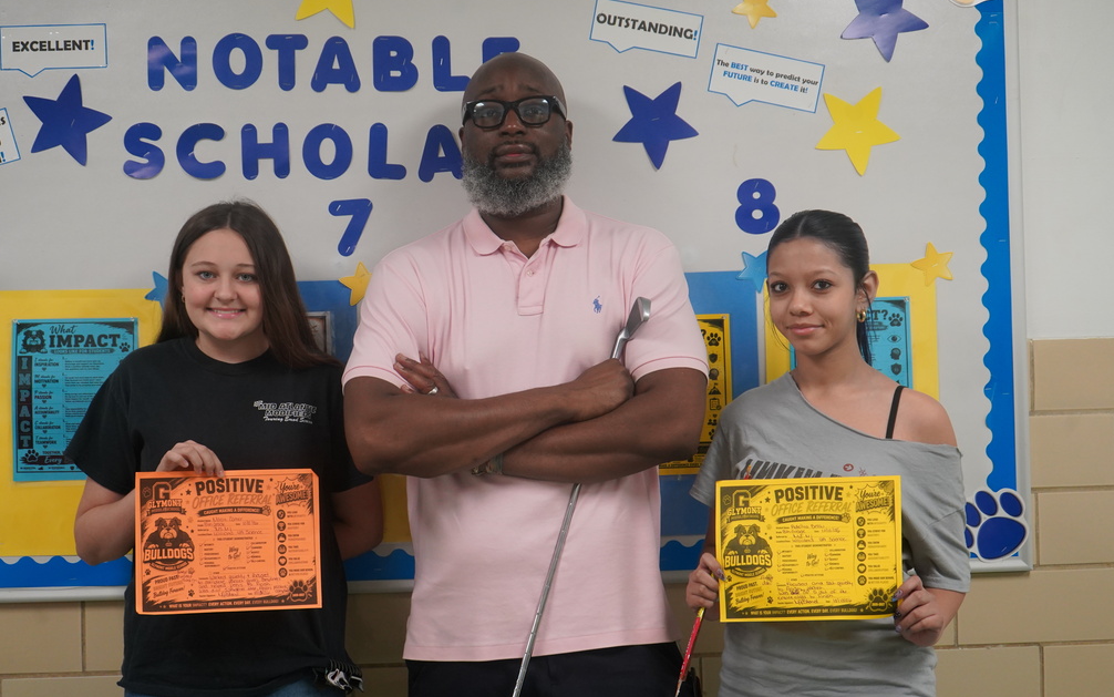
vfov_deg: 23.6
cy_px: 335
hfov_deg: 36.9
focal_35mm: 55
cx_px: 549
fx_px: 1670
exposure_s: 1/160
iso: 2000
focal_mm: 53
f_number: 5
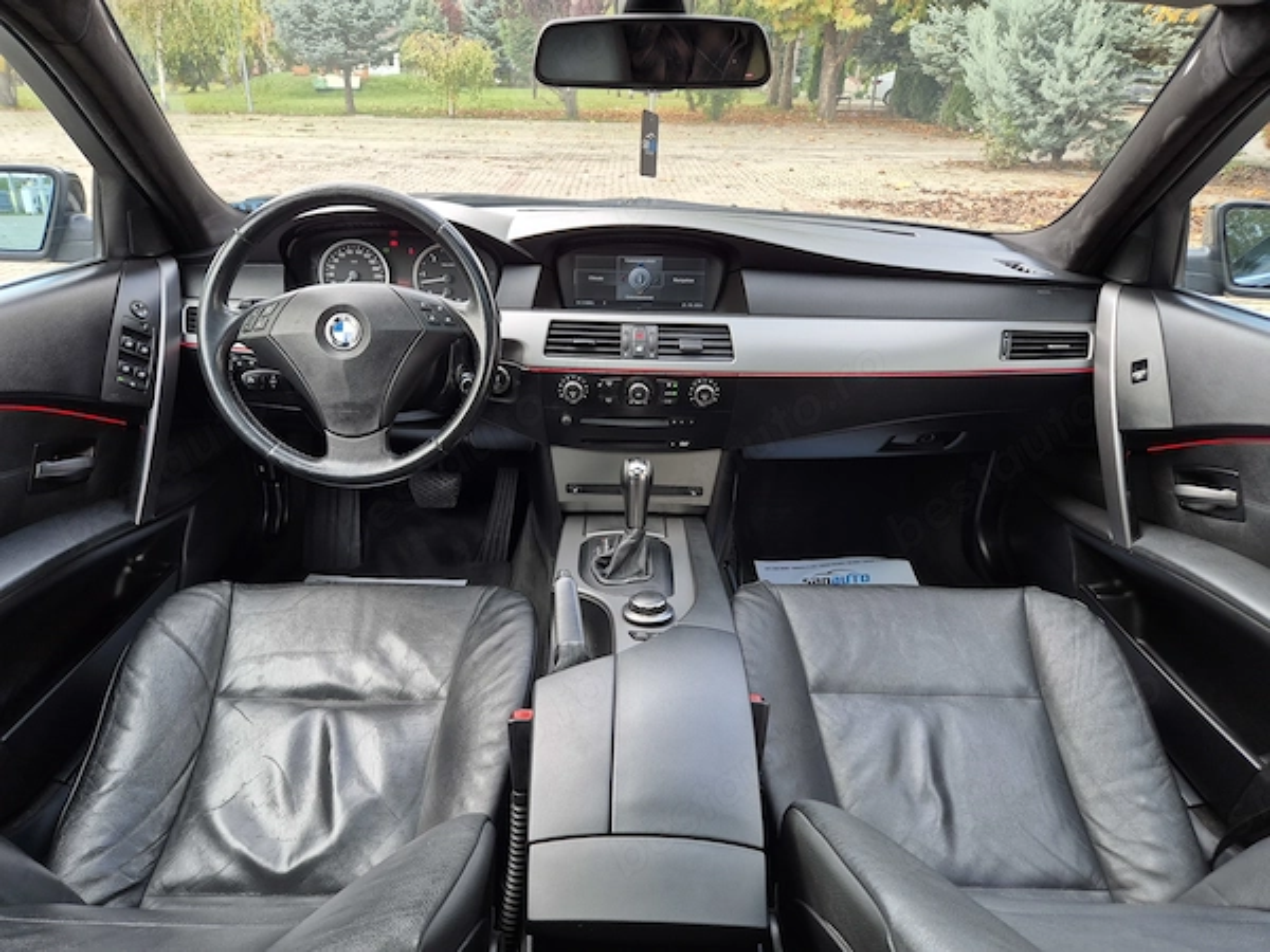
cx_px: 635
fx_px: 844
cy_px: 476
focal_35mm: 23
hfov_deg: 73.9
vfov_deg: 58.9
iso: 64
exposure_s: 1/180
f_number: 1.8
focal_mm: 5.4
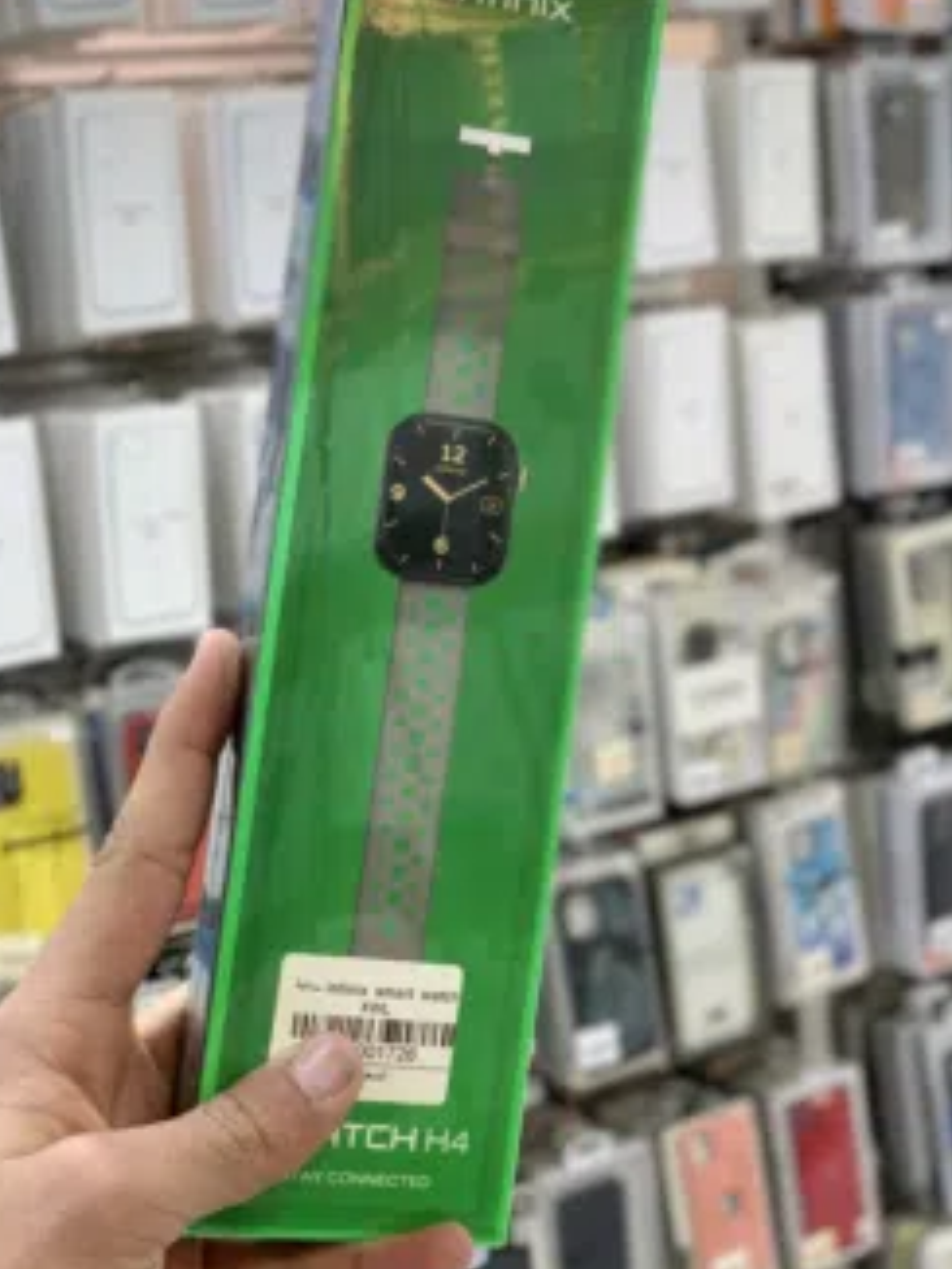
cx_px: 542
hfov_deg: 22.9
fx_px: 2345
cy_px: 508
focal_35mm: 64
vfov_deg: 30.2
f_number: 2.4
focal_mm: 6
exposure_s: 1/100
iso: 40
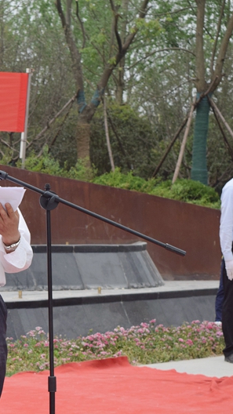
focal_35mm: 131
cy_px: 208
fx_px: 1437
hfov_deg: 9.1
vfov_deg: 16.4
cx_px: -56
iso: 400
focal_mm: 55
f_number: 8
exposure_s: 1/250
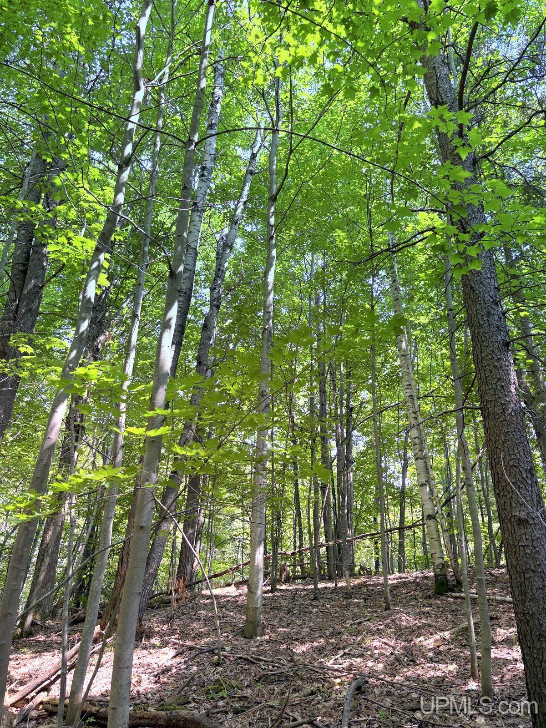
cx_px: 273
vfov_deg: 67.3
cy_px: 364
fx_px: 547
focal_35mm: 26
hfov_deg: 53.1
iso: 64
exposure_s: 1/122
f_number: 1.6
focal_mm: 5.96
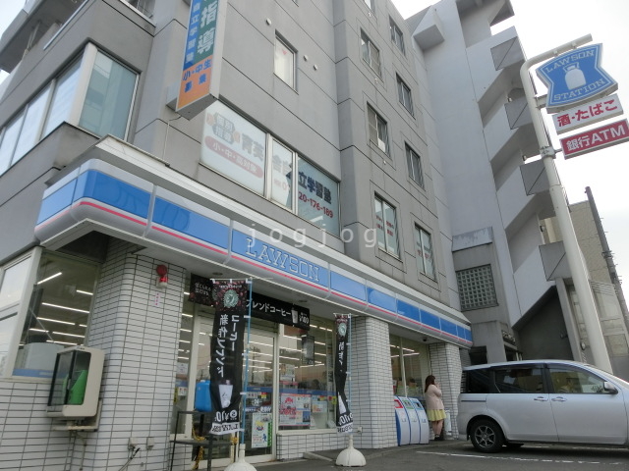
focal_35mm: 24
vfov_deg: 56.8
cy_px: 236
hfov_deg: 71.6
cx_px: 314
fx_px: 436
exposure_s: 1/500
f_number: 3
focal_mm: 4.24
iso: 80
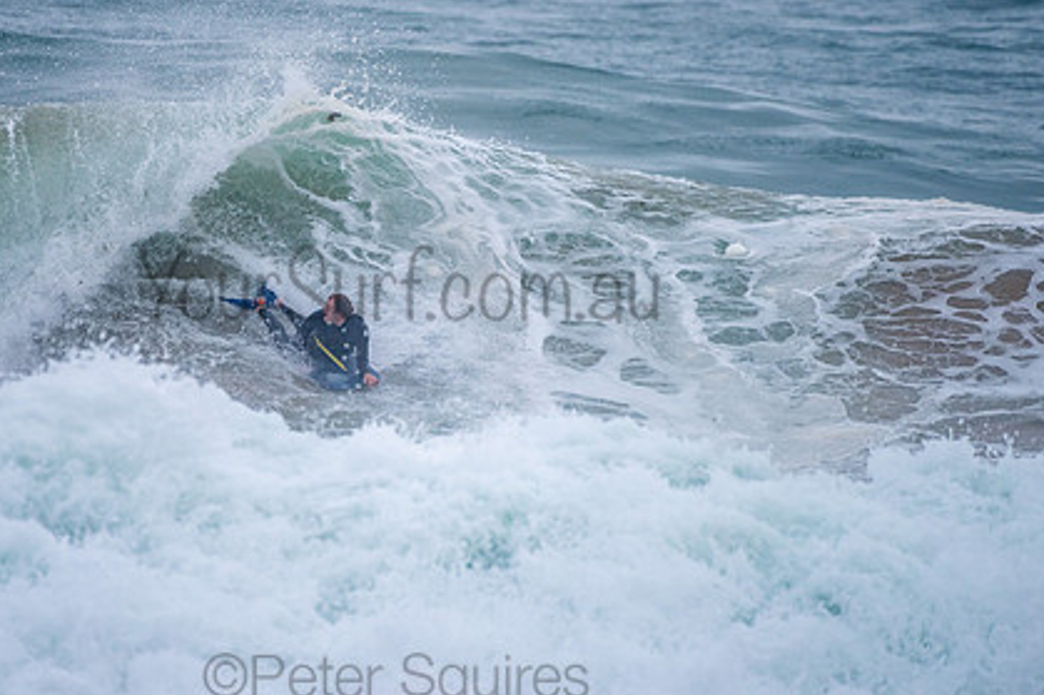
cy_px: 263
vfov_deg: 2.0
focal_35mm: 693
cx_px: 396
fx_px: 20088
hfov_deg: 3.0
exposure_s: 1/1000
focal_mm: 500
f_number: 5.6
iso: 360
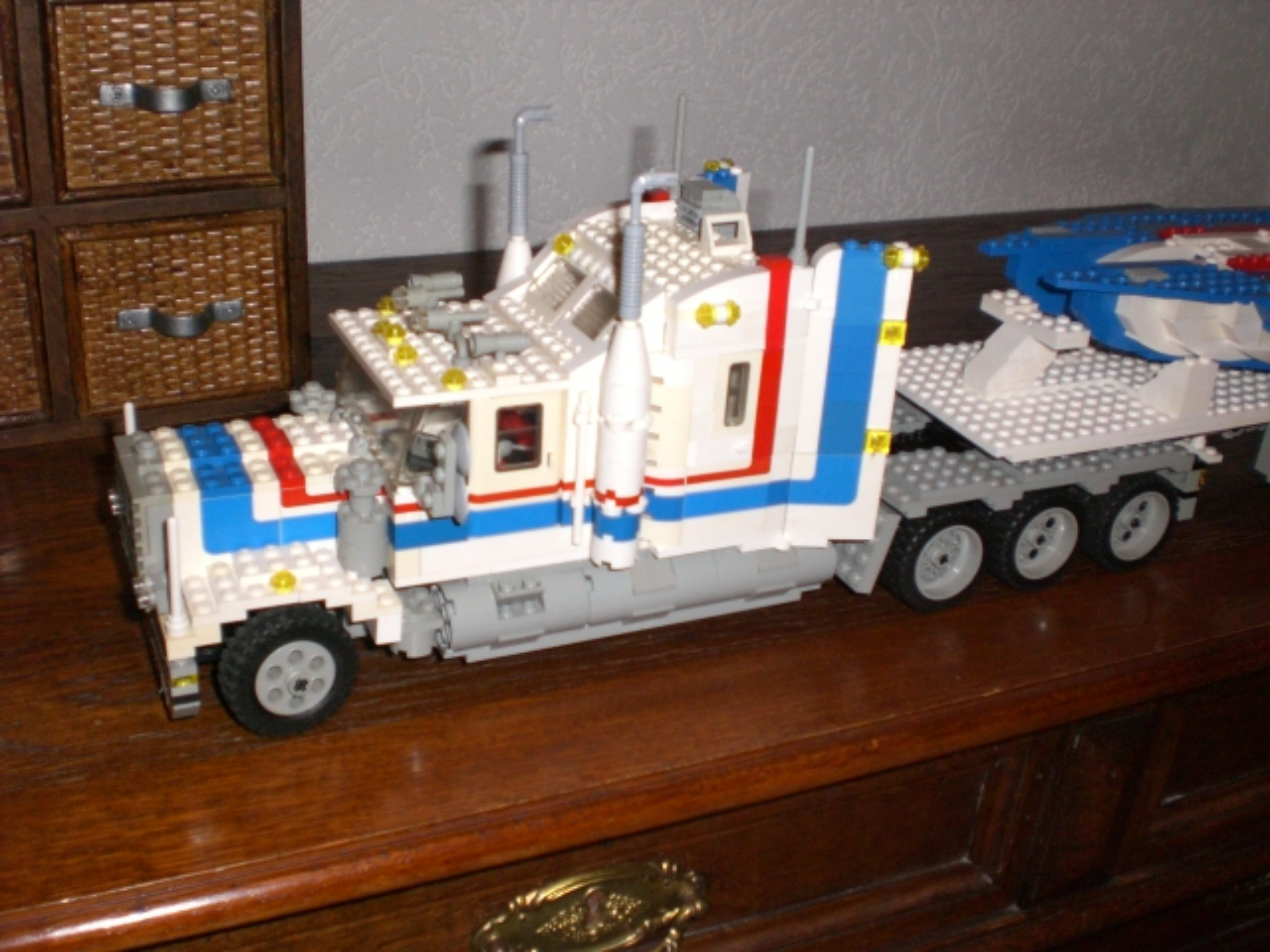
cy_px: 476
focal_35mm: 38
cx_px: 635
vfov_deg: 37.7
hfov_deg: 49.0
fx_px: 1394
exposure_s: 1/60
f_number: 3.1
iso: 200
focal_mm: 6.3
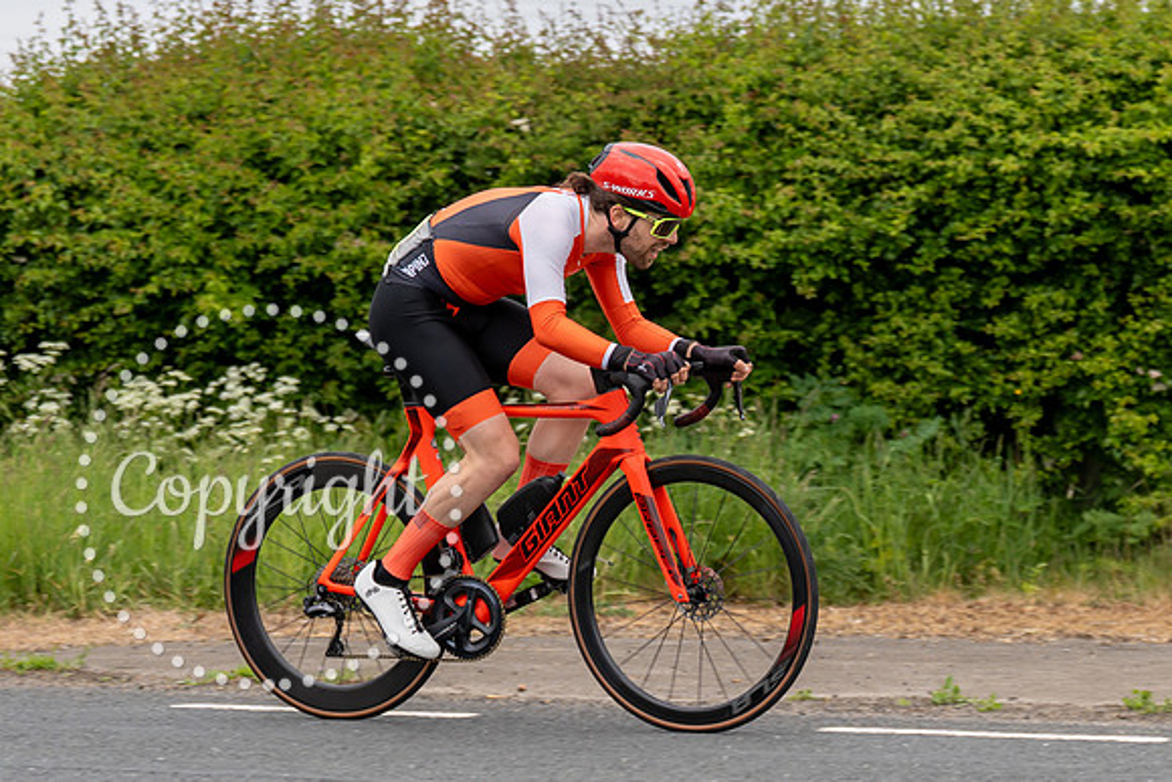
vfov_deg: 9.7
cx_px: 753
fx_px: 4611
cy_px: 176
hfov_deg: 14.5
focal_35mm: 142
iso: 125
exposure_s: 1/1250
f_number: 3.2
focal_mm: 70
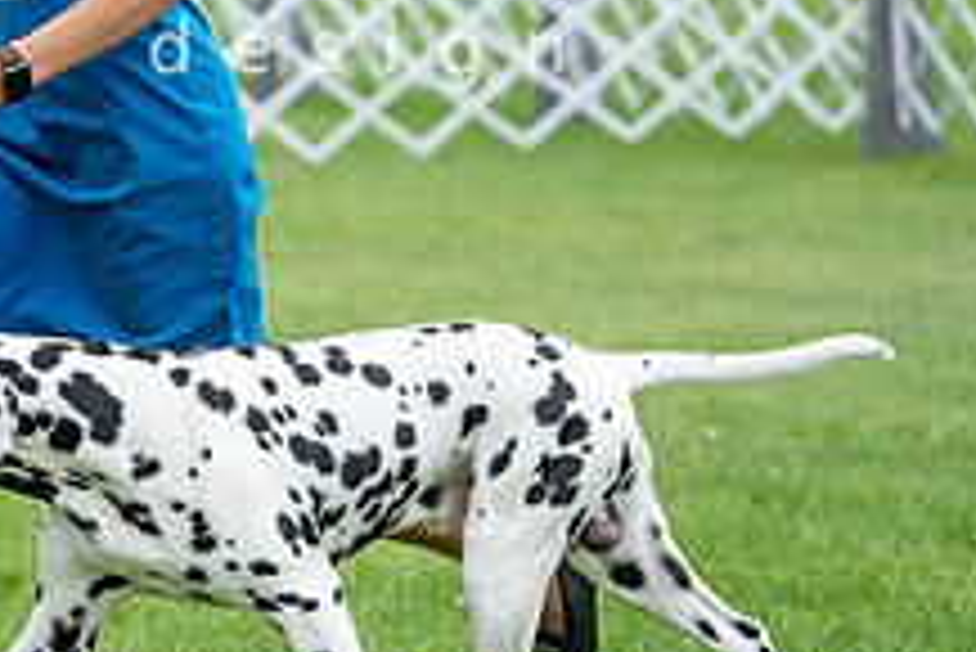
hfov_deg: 8.7
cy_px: 187
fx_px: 6375
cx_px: 4
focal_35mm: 235
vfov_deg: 5.9
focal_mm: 88
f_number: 2.8
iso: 100
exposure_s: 1/500
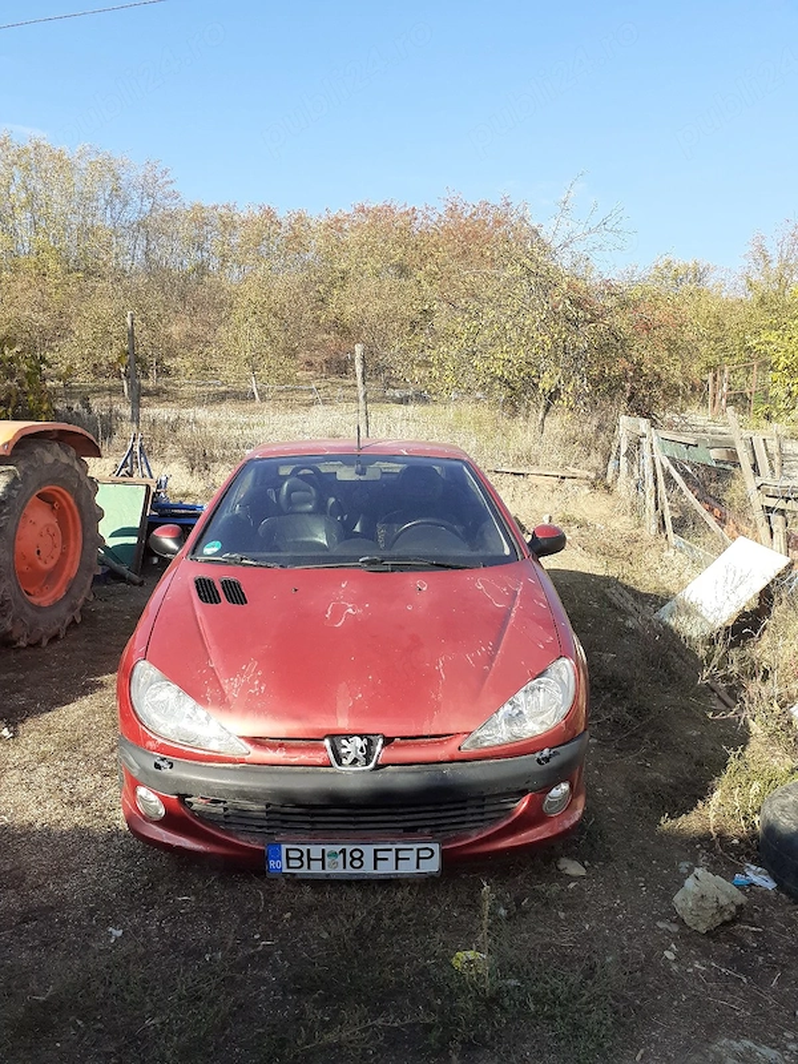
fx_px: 830
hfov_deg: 51.4
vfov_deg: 65.3
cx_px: 399
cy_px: 532
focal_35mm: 27
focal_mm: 3.6
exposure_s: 1/909
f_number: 1.9
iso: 40
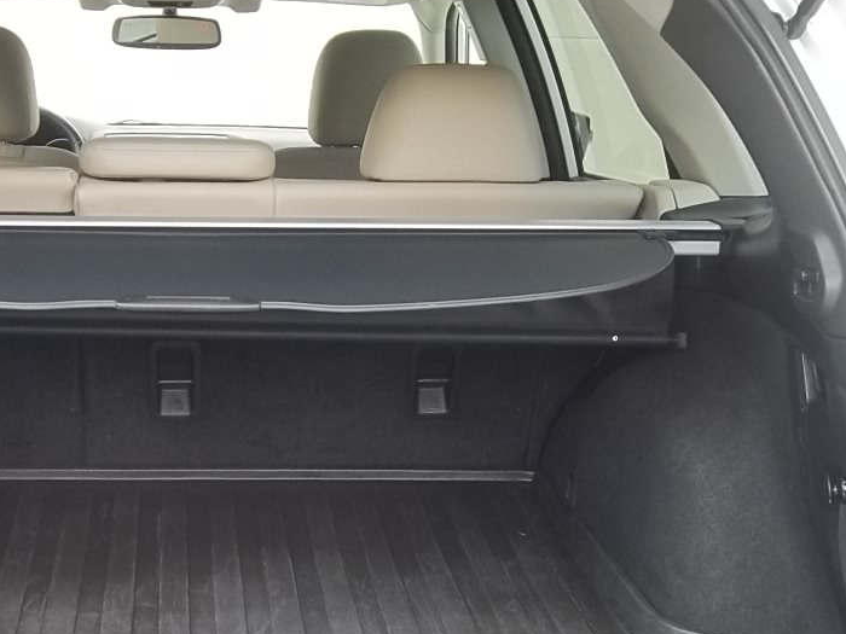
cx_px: 172
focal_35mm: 64
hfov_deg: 29.6
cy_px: 447
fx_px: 1564
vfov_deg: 22.8
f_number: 3.86
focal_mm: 6.17
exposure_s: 1/60
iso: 160
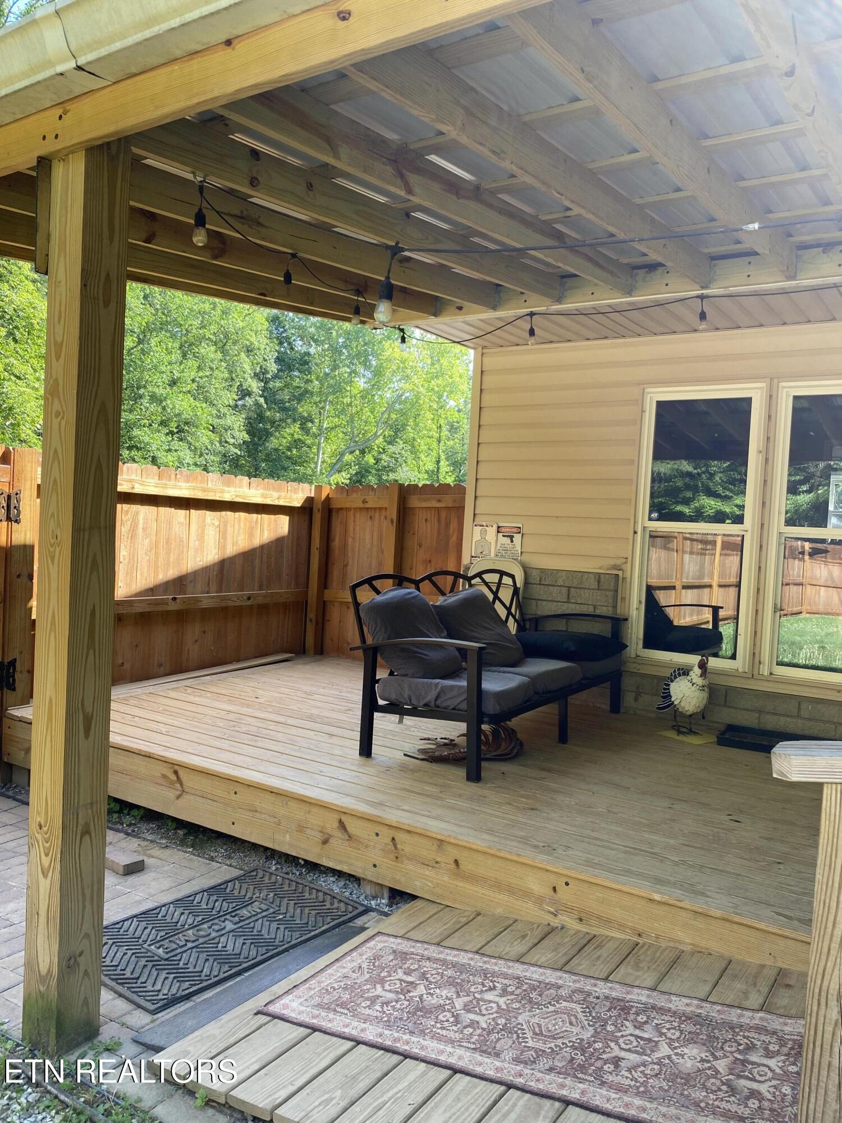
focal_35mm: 26
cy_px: 562
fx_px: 843
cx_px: 421
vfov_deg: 67.3
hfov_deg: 53.1
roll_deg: -2.9
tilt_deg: -0.9
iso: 32
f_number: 1.8
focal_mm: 4.25
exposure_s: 1/159
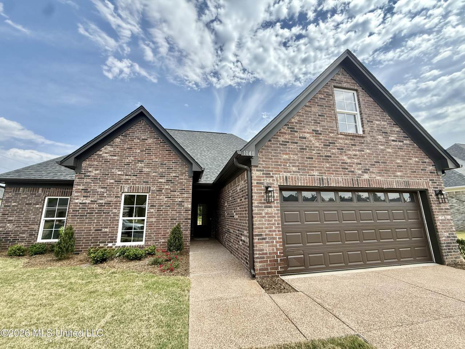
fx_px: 188
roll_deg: -0.3
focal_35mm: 14
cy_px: 174
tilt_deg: +12.1
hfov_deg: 102.1
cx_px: 232
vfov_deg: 85.7
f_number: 2.2
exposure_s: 1/928
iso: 50
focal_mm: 2.22
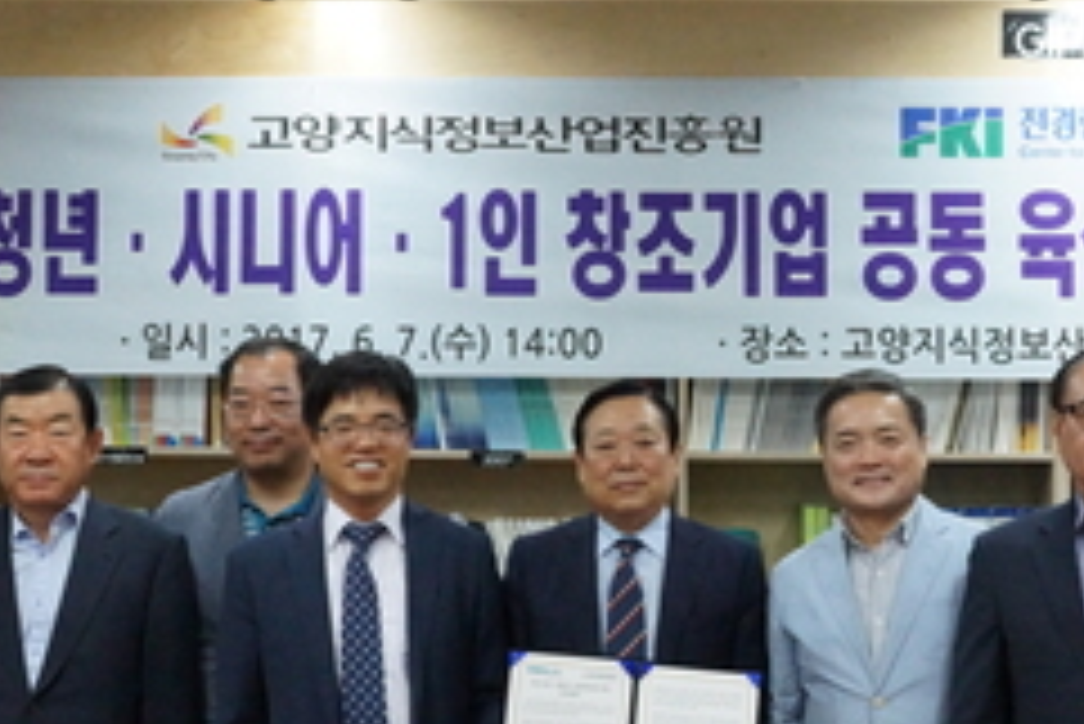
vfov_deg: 20.3
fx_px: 2019
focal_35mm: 67
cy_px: 443
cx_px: 729
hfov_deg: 29.8
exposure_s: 1/125
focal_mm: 22
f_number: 5.6
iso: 3200
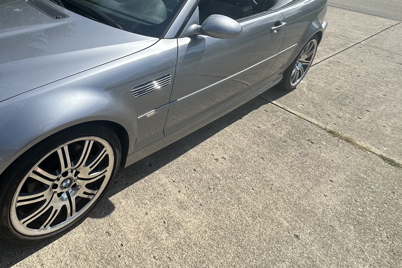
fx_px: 257
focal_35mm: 23
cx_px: 97
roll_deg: -3.0
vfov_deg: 51.0
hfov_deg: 70.6
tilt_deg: -23.3
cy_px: 46
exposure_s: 1/1949
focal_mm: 2.22
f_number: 2.2
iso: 40
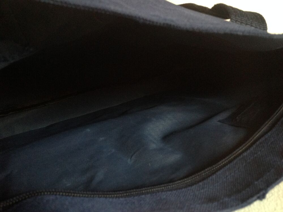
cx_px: 142
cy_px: 106
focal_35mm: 35
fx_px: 286
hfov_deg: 52.7
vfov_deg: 40.6
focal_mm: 4.28
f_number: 2.4
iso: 320
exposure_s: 1/15
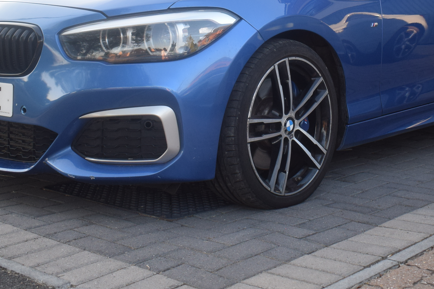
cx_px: 286
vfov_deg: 20.5
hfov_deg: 31.2
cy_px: -8
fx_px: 772
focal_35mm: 64
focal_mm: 18
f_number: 3.5
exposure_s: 1/400
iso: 400
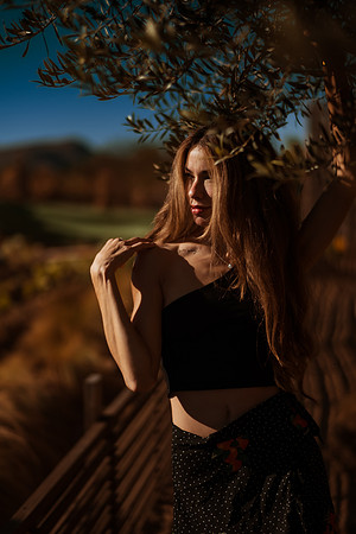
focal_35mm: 58
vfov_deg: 34.5
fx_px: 860
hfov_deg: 23.4
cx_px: 178
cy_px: 267
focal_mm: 58
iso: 50
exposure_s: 1/8000
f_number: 1.6
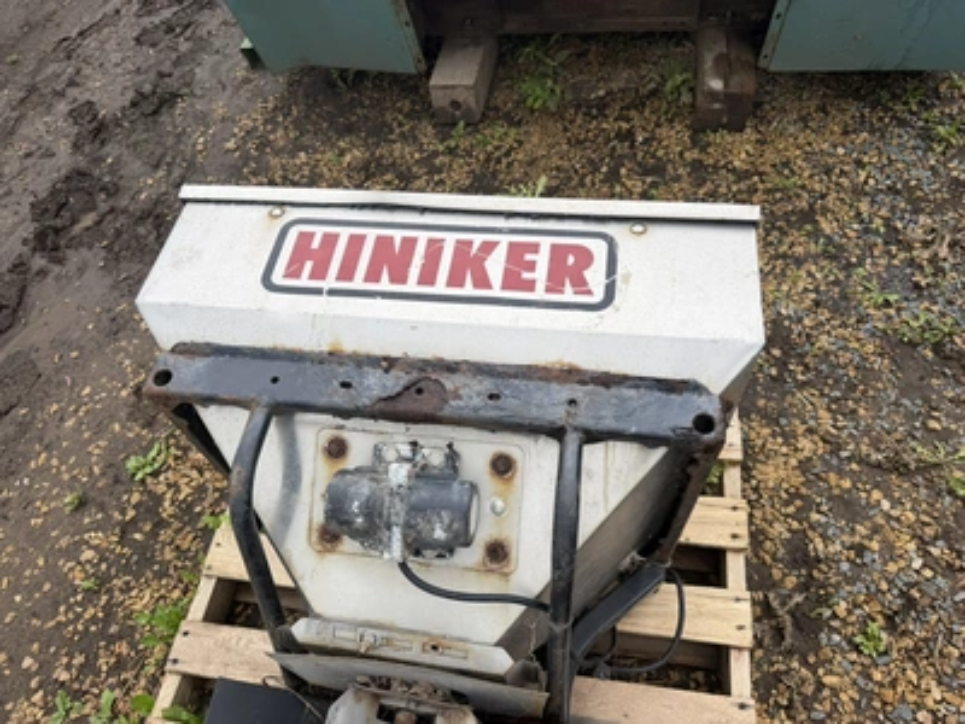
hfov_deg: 71.6
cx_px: 482
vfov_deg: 56.8
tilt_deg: -58.0
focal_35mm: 24
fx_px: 669
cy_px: 362
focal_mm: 6.76
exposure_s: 1/1618
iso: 80
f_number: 1.78
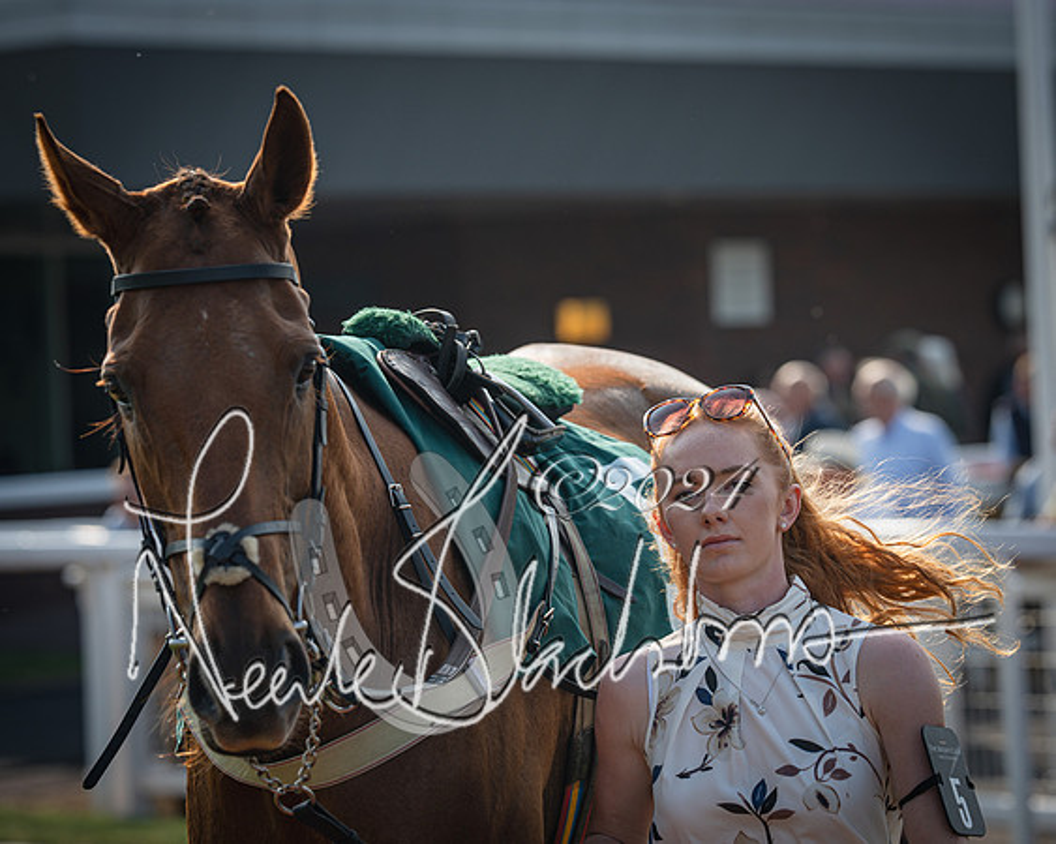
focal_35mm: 175
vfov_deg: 8.8
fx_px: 5453
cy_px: 360
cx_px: 634
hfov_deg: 11.1
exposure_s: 1/640
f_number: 4
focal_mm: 135
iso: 80
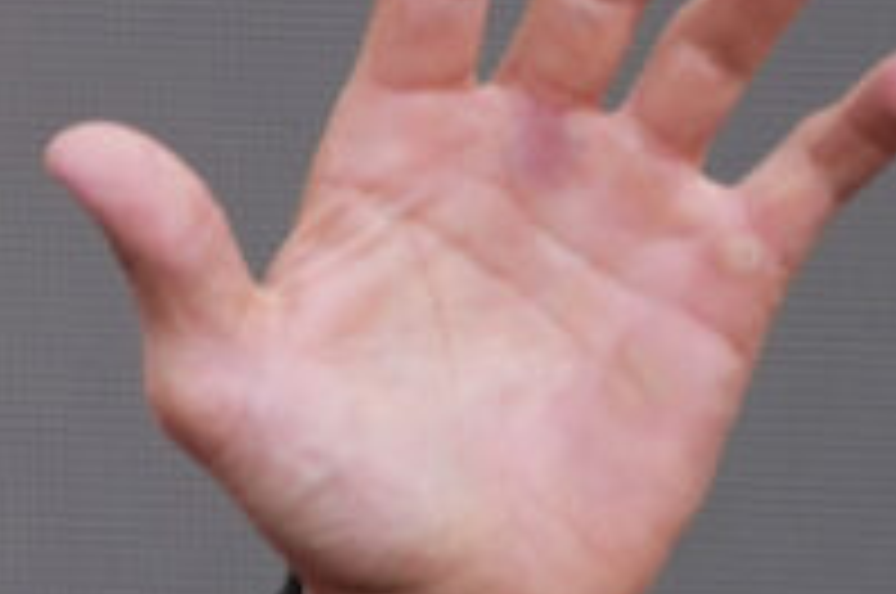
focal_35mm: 918
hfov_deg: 2.2
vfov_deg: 1.5
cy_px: 1395
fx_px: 22811
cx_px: -1544
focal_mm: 160
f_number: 2.8
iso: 320
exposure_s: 1/640
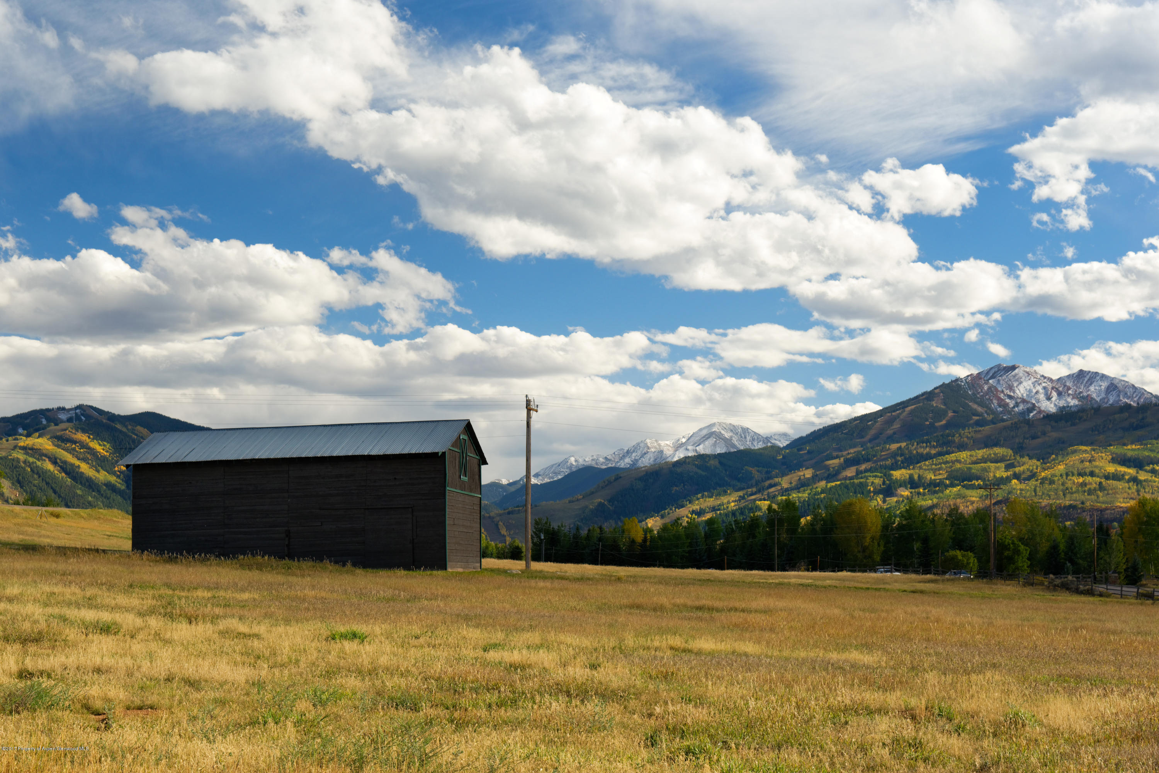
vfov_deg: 23.4
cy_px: 386
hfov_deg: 34.5
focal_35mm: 58
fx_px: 1868
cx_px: 580
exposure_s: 1/125
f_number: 8
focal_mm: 58
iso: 200
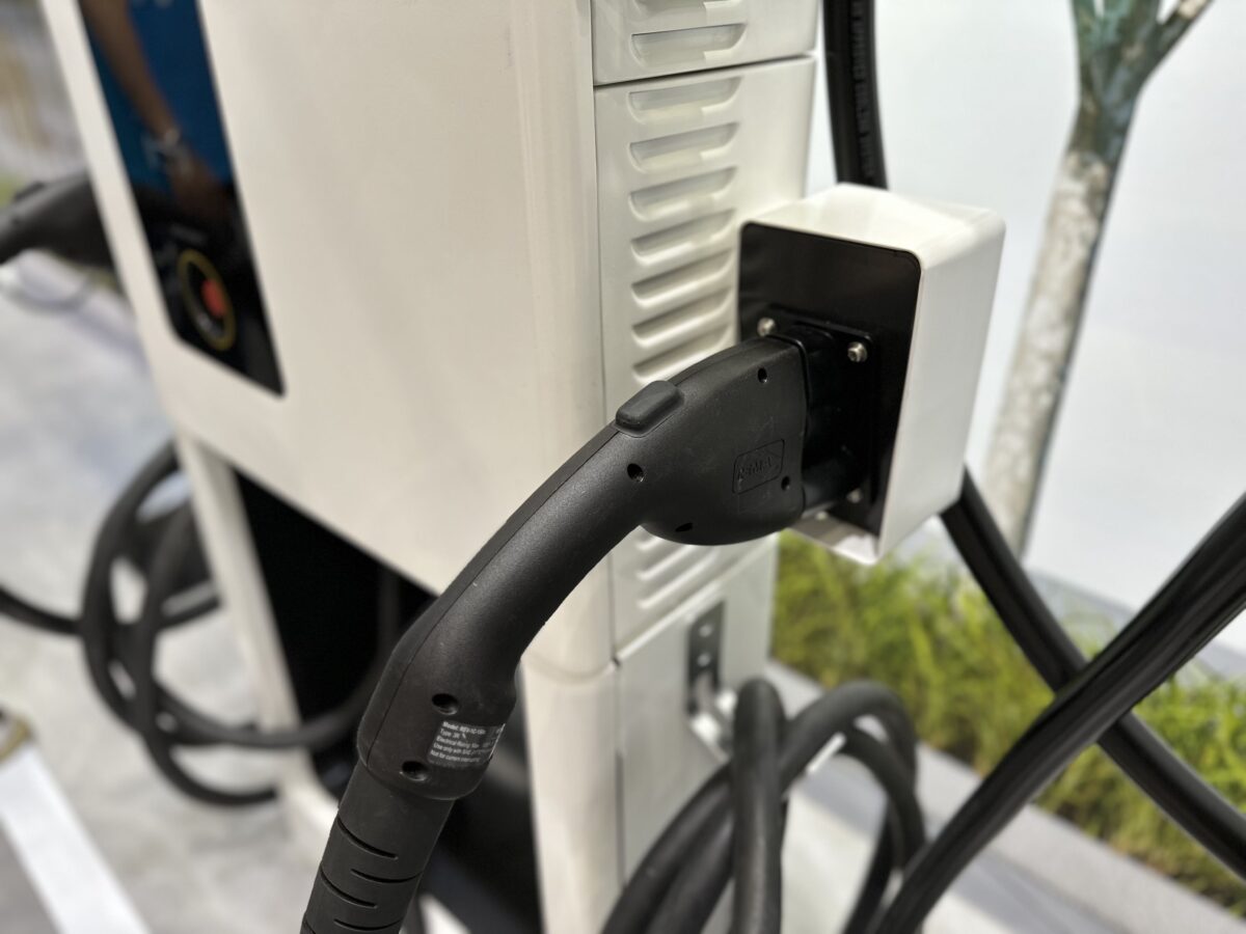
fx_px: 864
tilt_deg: -30.2
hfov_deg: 71.6
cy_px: 467
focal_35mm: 24
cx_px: 623
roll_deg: +0.2
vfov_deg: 56.8
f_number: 1.78
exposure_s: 1/120
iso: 160
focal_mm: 6.86
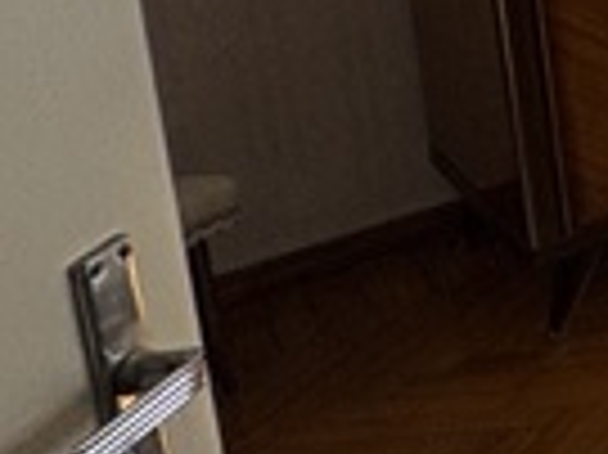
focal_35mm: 83
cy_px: -364
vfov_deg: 15.3
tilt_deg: -9.1
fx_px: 1457
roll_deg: -0.3
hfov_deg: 11.8
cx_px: 1792
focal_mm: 2.22
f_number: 2.2
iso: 64
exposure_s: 1/375
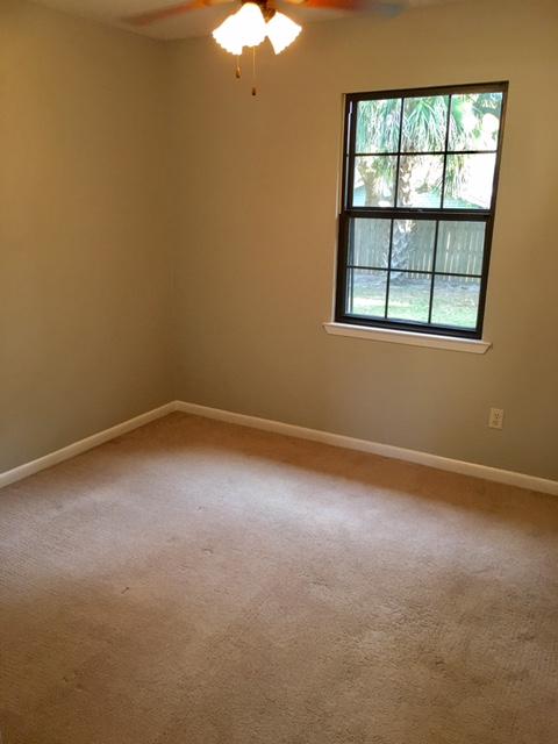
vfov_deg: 61.7
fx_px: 623
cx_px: 279
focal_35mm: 29
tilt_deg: -15.0
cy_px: 372
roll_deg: -1.3
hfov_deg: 48.2
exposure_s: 1/17
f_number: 2.2
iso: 40
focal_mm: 4.15
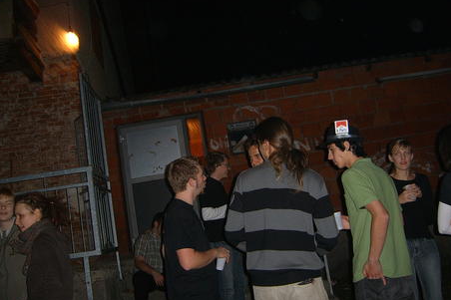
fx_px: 476
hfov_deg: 50.7
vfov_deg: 35.0
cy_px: 131
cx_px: 220
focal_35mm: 38
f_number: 2.8
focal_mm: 5.8
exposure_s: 1/30
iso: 100
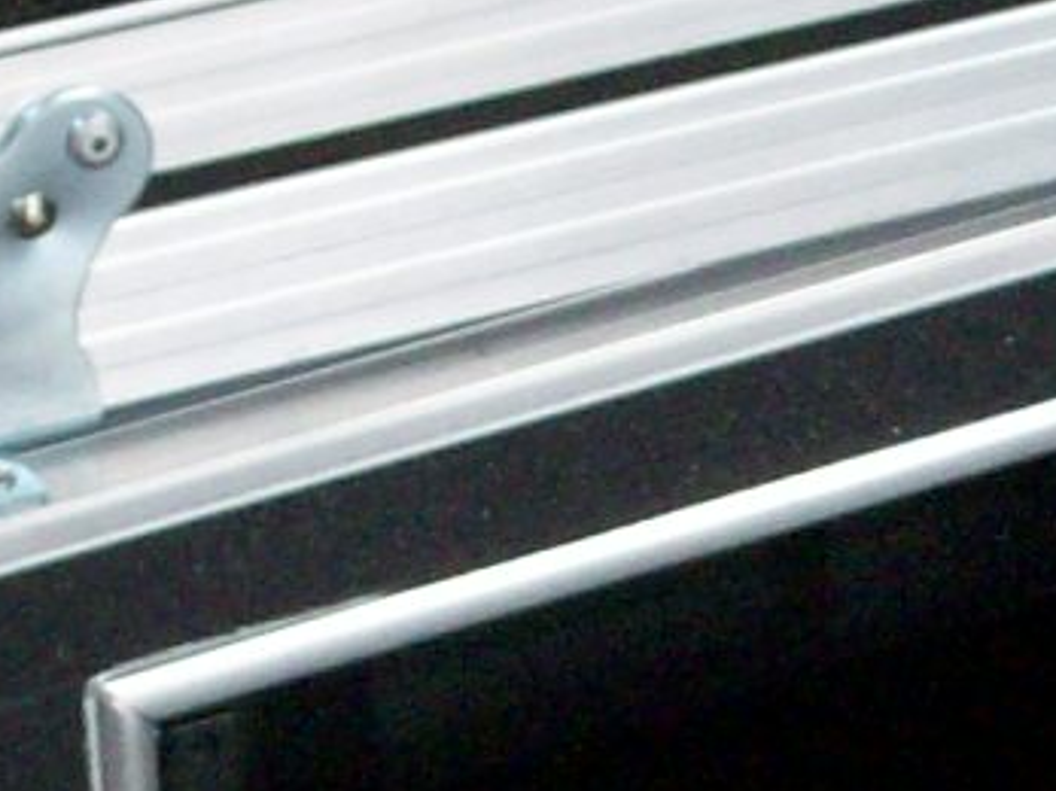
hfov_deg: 8.0
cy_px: 803
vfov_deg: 6.0
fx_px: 7563
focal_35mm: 248
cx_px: 1044
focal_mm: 7.1
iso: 160
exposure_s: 1/65.1
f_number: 3.2
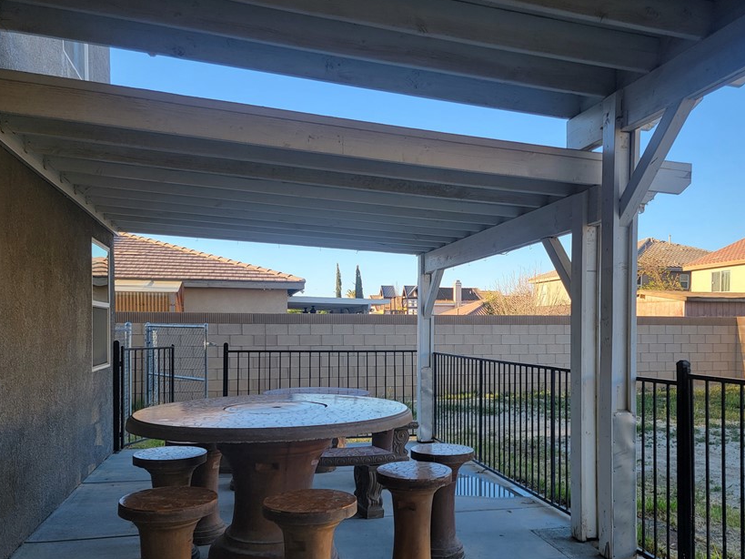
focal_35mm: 30
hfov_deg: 59.7
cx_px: 427
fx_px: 646
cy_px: 343
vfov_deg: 46.4
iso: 16
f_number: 1.8
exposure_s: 1/181
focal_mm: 6.7
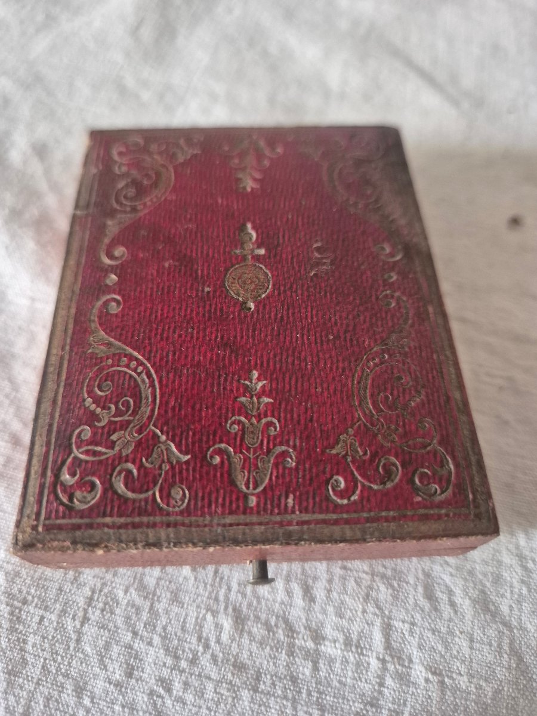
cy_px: 358
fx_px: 476
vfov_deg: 73.9
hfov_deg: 58.9
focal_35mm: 23
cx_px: 268
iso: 1000
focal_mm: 5.4
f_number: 1.8
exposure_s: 1/100
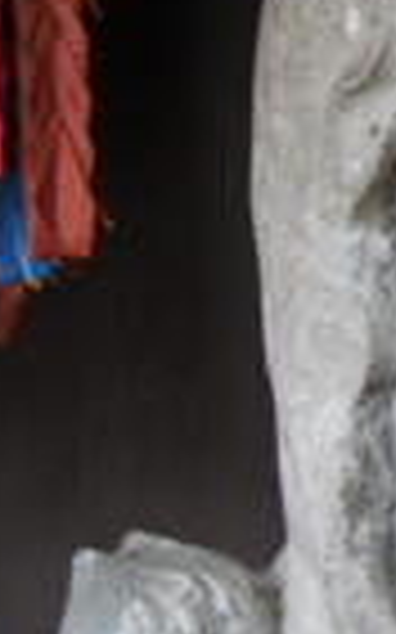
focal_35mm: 227
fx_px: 3927
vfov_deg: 9.2
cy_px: 182
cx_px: 774
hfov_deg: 5.7
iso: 200
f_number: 5
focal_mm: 35
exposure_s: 1/60
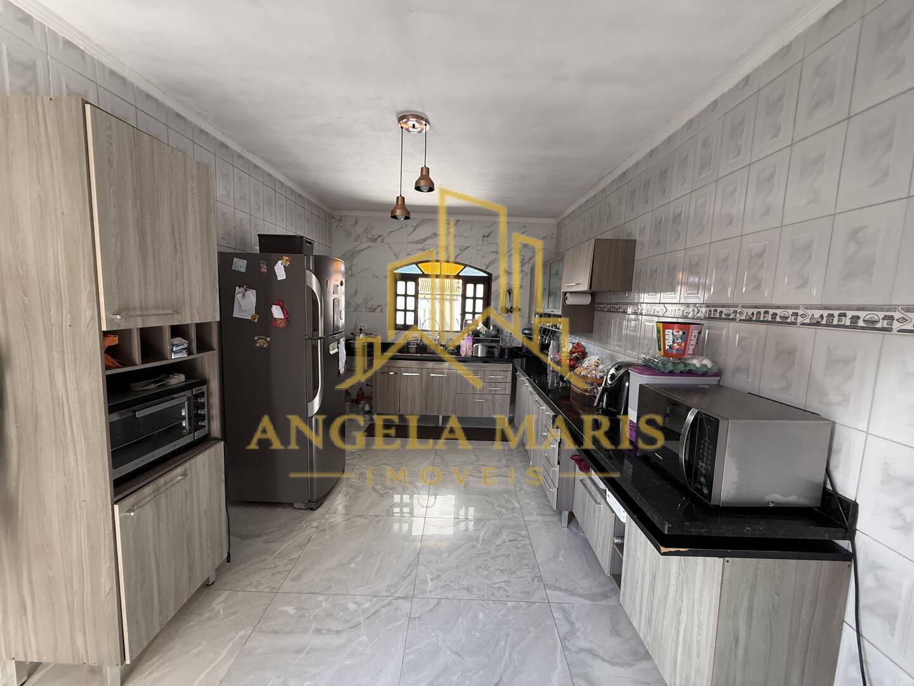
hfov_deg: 102.1
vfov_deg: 85.7
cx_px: 457
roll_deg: -1.7
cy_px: 343
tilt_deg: -5.8
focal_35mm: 14
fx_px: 370
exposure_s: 1/99
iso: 250
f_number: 2.2
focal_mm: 2.22
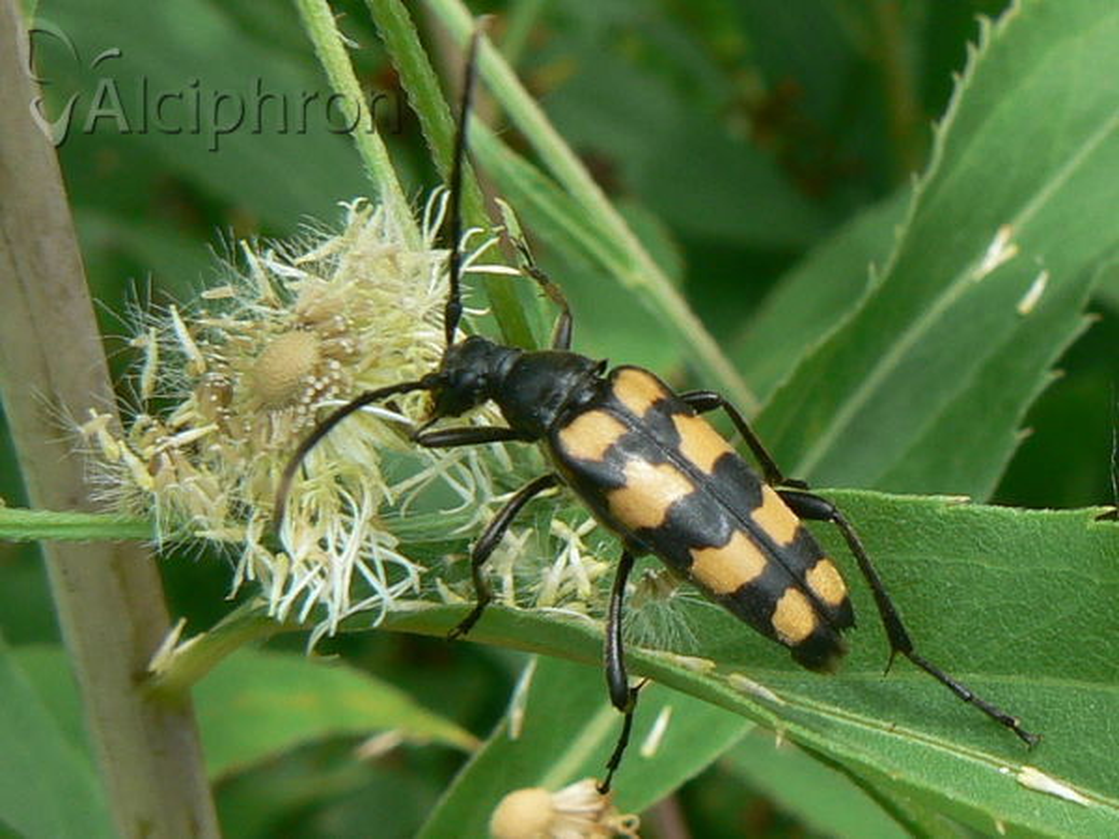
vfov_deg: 39.7
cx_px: 560
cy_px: 420
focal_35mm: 36
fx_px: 1164
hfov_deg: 51.4
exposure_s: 1/250
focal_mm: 6
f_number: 5.6
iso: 80
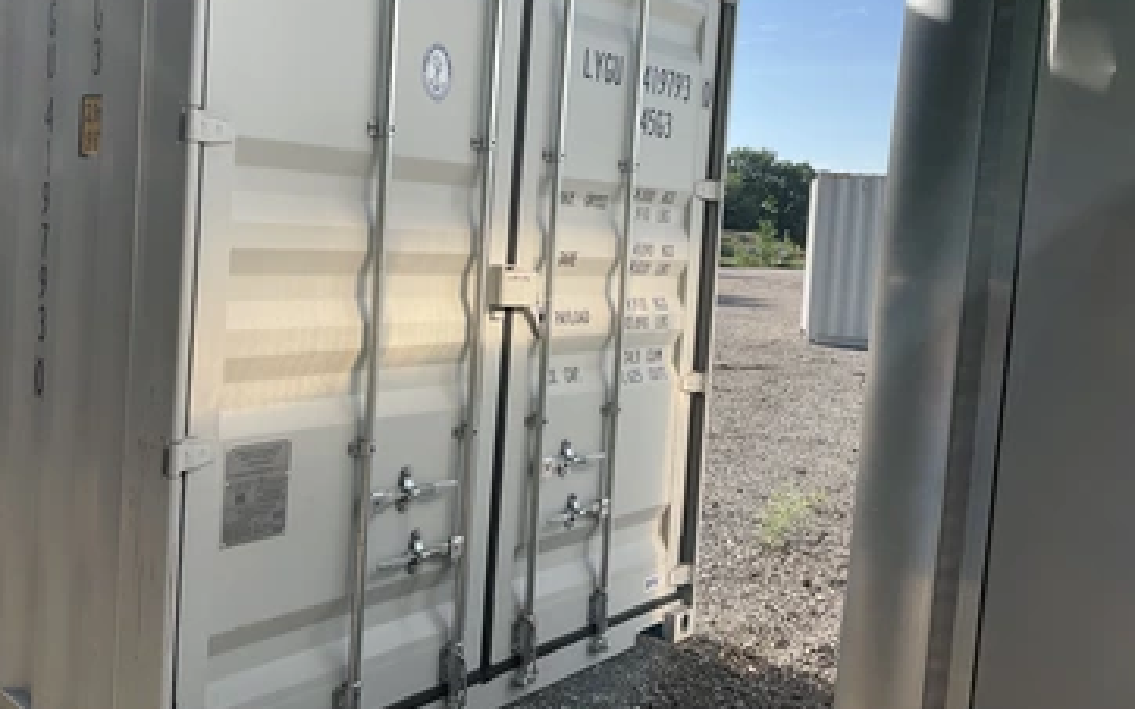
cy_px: 273
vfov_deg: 37.1
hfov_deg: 56.7
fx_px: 1051
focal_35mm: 34
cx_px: 539
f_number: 1.8
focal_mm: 3
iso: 25
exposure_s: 1/1121
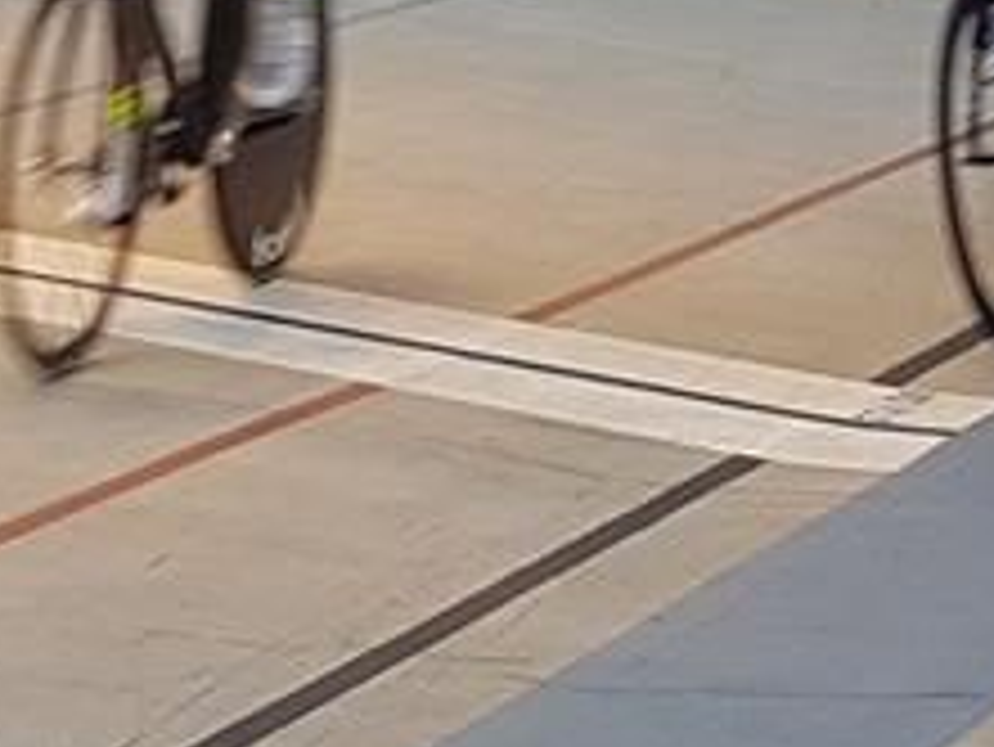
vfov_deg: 10.2
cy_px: -414
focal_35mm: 141
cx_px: 72
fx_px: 4051
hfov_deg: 13.8
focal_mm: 4.2
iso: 40
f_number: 1.7
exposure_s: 1/119
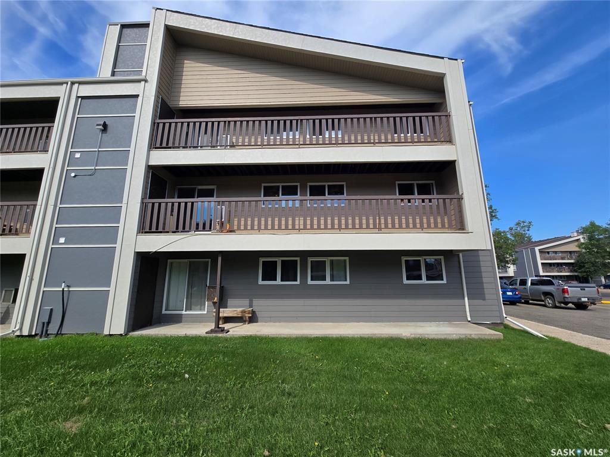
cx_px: 305
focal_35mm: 13
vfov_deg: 89.9
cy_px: 228
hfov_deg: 106.2
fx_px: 229
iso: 50
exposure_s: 1/1550
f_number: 2.2
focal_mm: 2.2
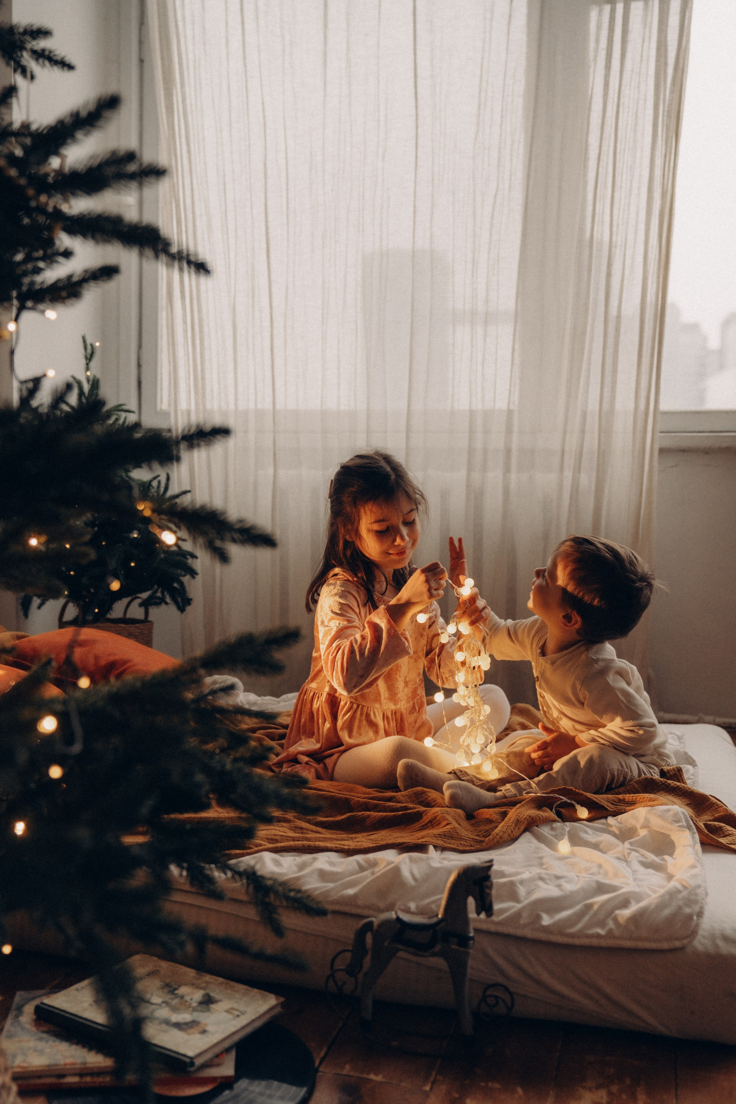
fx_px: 1073
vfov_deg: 54.4
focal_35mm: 35
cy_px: 552
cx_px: 368
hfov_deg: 37.9
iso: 1250
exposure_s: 1/320
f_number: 2.8
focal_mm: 35
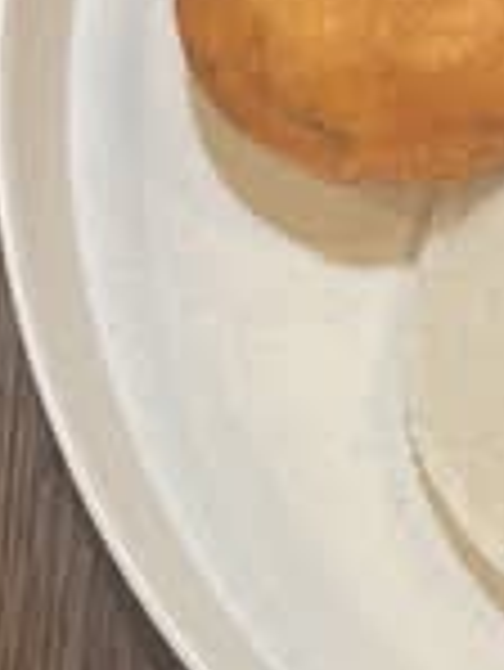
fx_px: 2481
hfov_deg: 10.7
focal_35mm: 128
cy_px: 101
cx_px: 986
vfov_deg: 15.3
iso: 100
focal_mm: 5.7
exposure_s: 1/120
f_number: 1.5
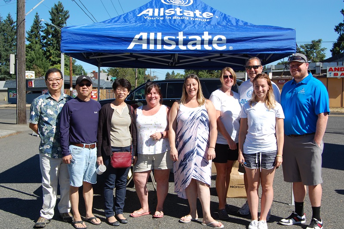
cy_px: 114
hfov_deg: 46.5
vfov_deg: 31.8
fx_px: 401
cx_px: 172
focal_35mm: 42
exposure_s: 1/400
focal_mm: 28
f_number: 10
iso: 200
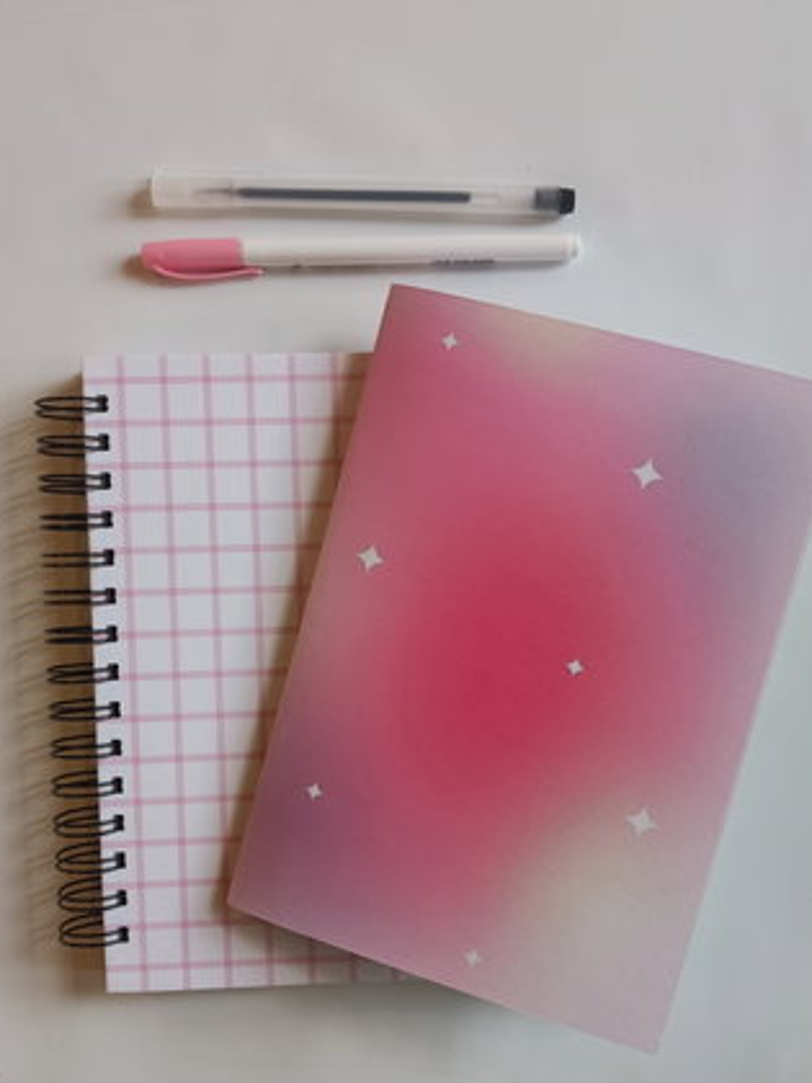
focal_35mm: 33
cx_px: 415
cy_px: 625
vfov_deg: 55.1
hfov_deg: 42.9
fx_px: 1032
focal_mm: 4.81
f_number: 1.8
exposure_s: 1/50
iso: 674
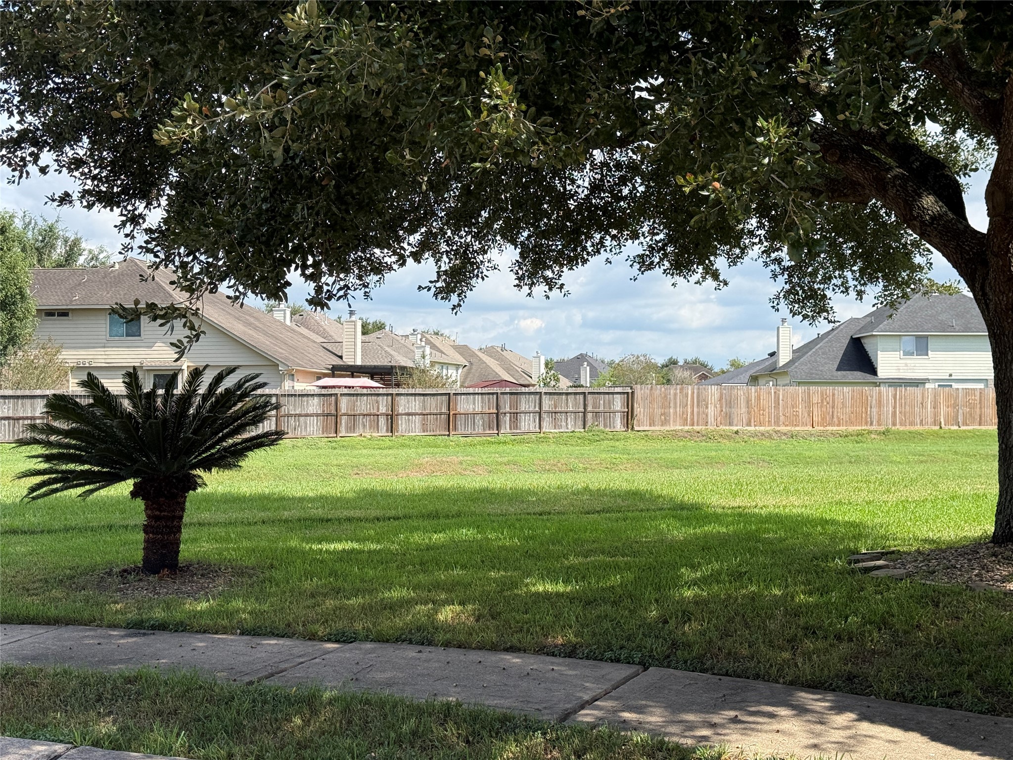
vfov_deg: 30.3
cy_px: 380
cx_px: 506
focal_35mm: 48
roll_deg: -0.1
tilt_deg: +2.0
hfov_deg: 39.7
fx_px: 1405
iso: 64
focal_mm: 6.76
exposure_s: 1/2865
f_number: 1.78
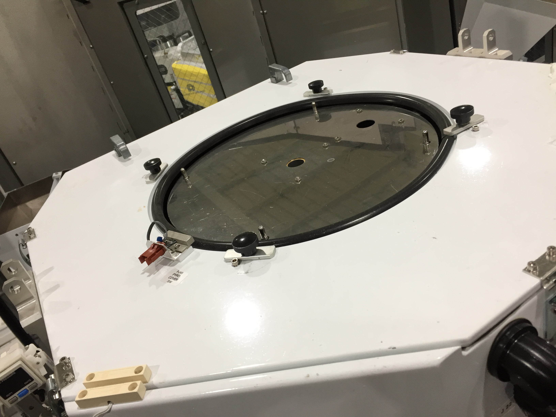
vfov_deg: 48.2
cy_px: 208
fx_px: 466
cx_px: 278
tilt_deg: -29.1
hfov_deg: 61.7
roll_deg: +18.2
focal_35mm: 29
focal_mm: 4.15
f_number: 2.2
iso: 32
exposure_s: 1/30
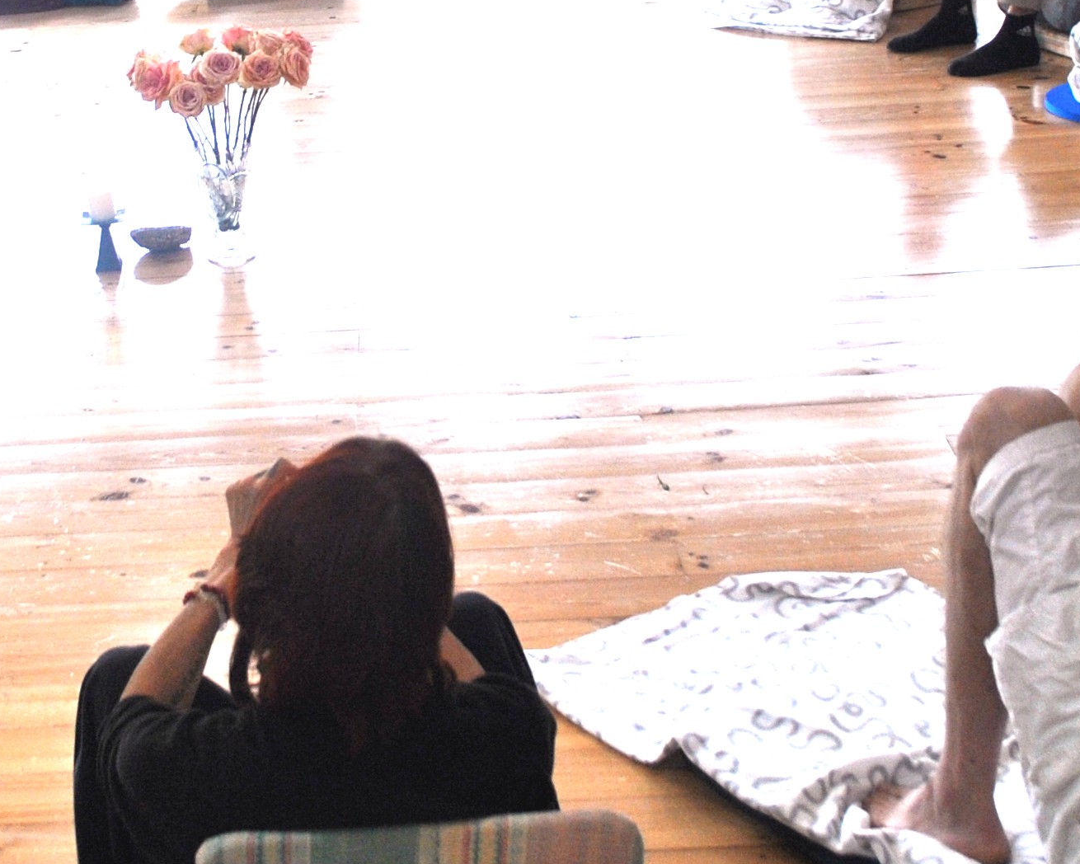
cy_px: -6
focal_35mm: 75
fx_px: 2397
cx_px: 279
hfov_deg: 25.1
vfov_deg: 19.8
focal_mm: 18
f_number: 5
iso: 200
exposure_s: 1/100
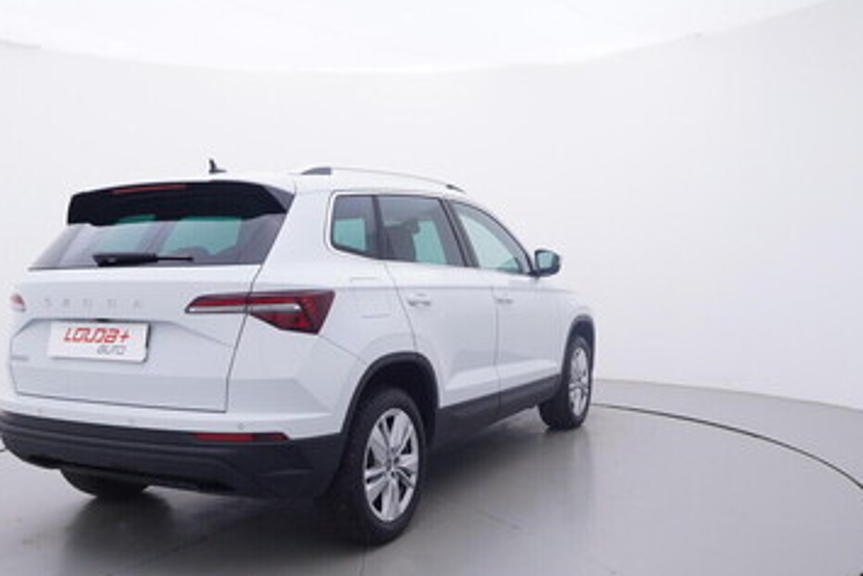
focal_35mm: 35
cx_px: 378
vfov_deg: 37.9
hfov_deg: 54.6
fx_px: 834
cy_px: 356
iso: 200
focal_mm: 15
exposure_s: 1/80
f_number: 5
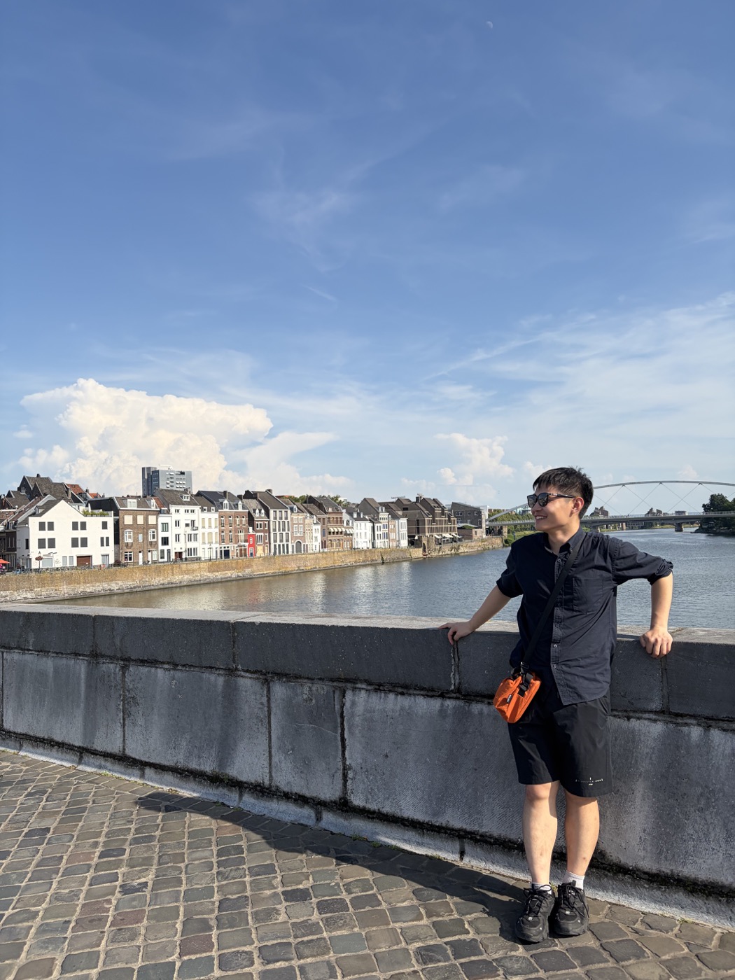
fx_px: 736
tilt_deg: +5.4
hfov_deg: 53.1
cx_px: 368
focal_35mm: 26
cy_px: 490
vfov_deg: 67.3
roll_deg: +2.3
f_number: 1.6
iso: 50
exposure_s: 1/3623
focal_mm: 5.96
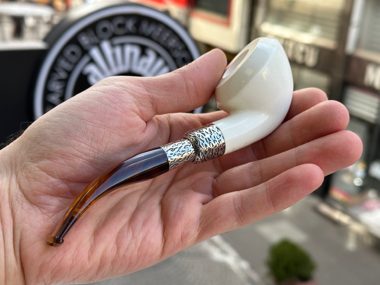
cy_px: 142
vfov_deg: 30.3
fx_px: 527
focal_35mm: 48
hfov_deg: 39.7
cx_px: 190
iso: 64
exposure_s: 1/475
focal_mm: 6.86
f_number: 1.78
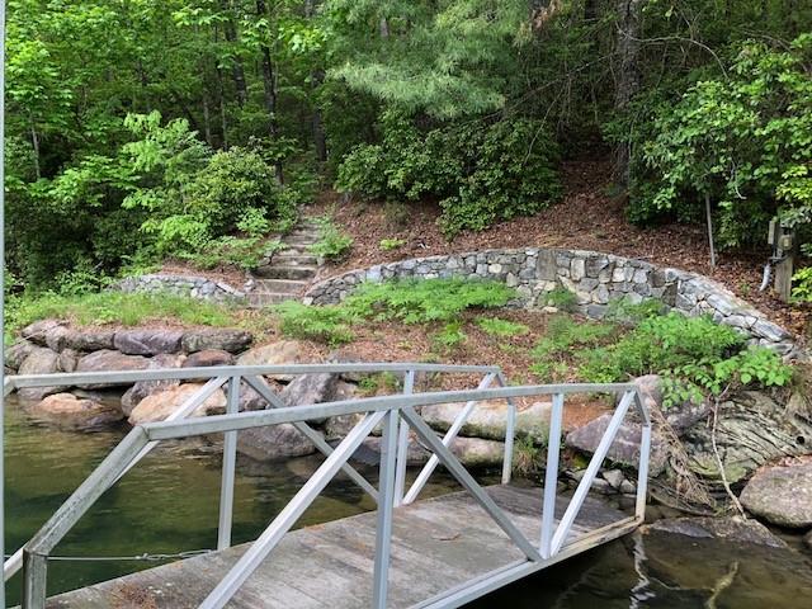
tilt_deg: -4.4
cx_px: 406
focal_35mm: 28
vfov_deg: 49.7
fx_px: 657
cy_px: 304
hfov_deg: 63.4
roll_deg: -0.1
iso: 32
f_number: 1.8
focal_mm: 3.99
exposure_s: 1/120
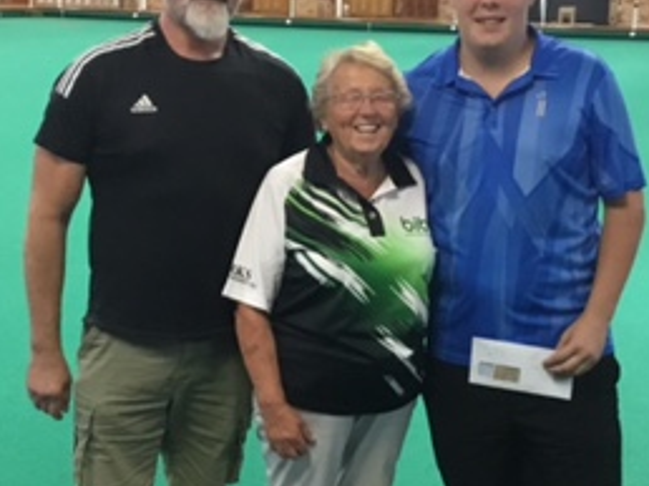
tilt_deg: -13.1
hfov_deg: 25.4
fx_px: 1442
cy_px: 300
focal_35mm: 77
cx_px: 302
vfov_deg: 19.1
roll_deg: -0.2
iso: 200
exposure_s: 1/33
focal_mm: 3.3
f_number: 2.4
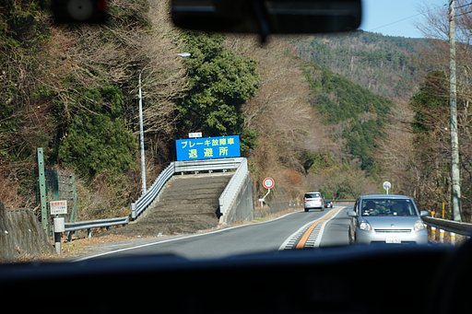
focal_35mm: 85
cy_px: 157
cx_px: 236
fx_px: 1114
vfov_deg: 16.1
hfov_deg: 23.9
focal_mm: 85
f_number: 5.6
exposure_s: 1/160
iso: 100
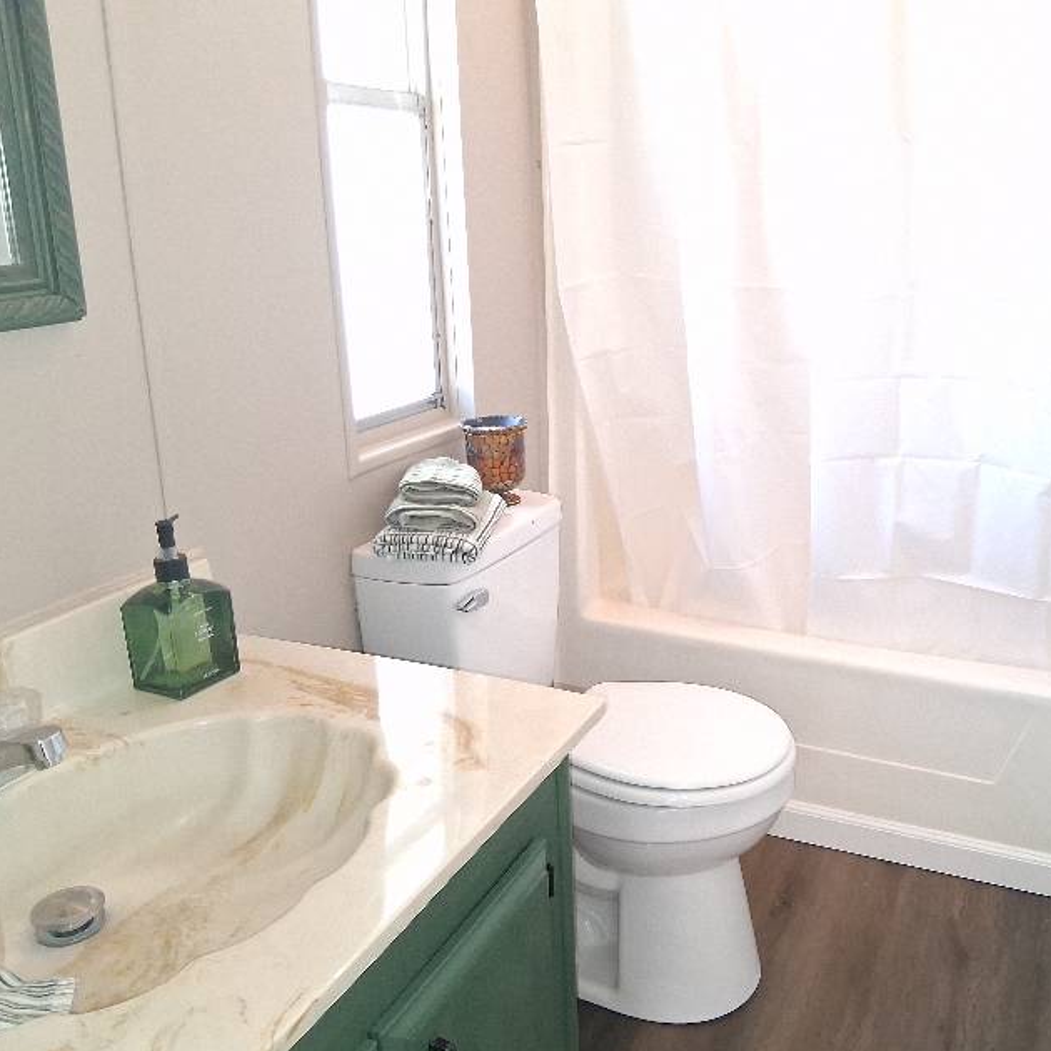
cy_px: 530
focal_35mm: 31
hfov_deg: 51.8
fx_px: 1065
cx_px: 676
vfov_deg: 52.5
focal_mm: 3.98
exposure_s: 1/50
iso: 25
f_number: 1.8
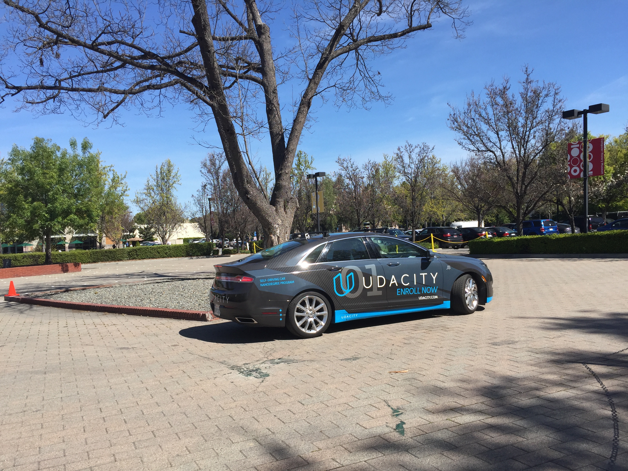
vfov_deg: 48.2
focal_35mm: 29
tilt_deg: -0.3
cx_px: 314
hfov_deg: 61.7
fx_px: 526
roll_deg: +1.7
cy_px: 236
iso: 32
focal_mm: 4.15
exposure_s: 1/1647
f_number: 2.2
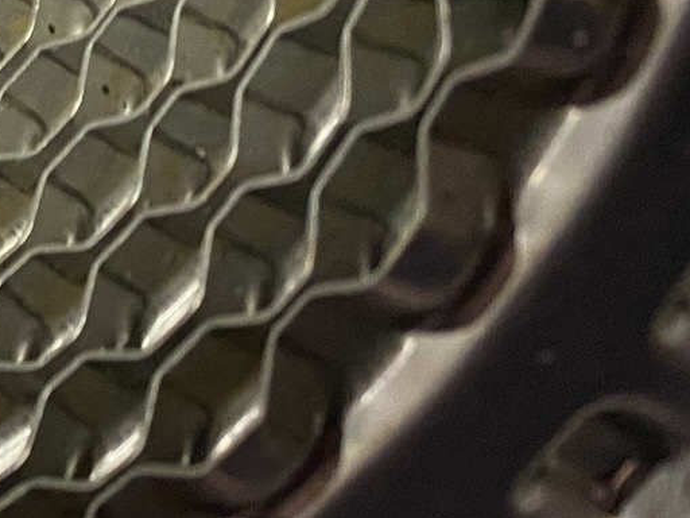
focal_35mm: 104
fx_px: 2073
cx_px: -624
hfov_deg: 15.6
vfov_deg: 13.4
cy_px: -255
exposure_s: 1/50
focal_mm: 4.25
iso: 160
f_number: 1.8
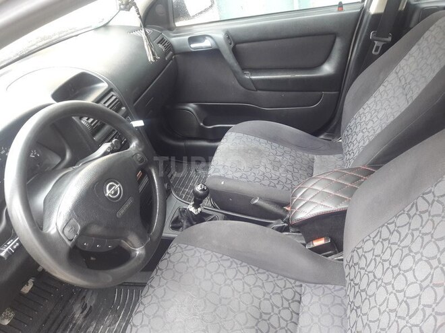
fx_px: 360
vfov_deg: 49.7
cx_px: 222
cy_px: 166
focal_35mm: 28
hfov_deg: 63.4
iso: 125
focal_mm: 3.7
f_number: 1.9
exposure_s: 1/33
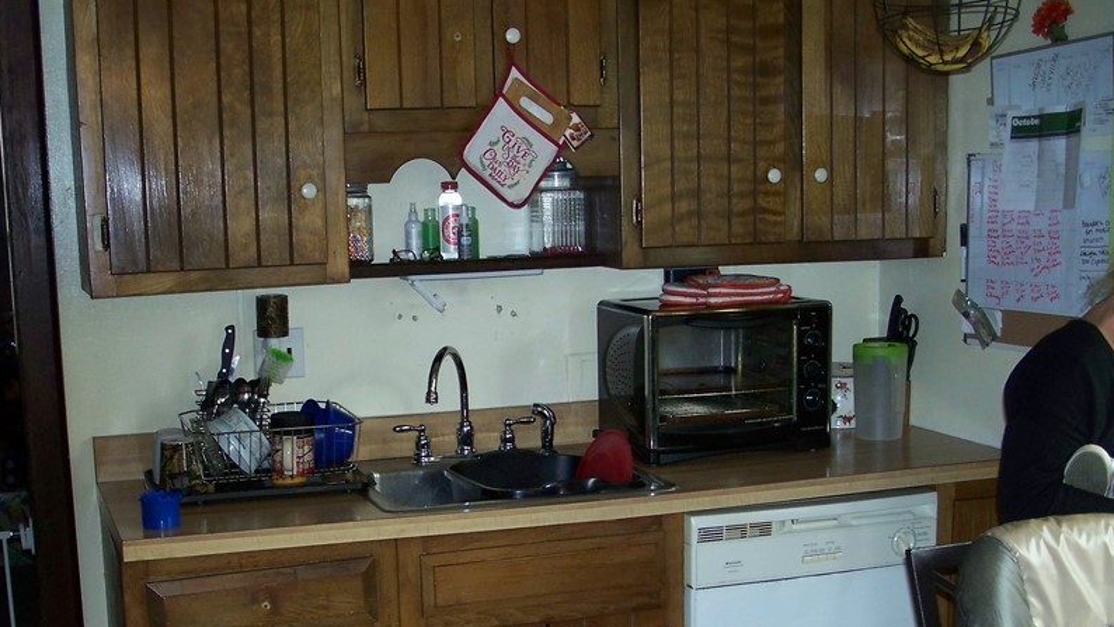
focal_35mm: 52
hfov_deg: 39.7
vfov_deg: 22.7
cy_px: 525
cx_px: 443
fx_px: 1536
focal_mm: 7.8
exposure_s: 1/60
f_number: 2.8
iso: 200
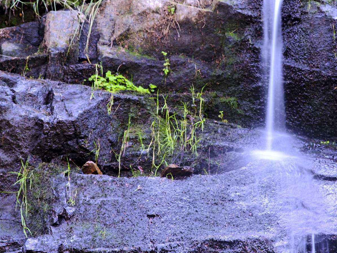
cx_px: 192
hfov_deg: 7.5
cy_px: 98
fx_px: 2580
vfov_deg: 5.6
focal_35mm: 265
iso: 100
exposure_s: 4.5
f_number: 8
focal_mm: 200
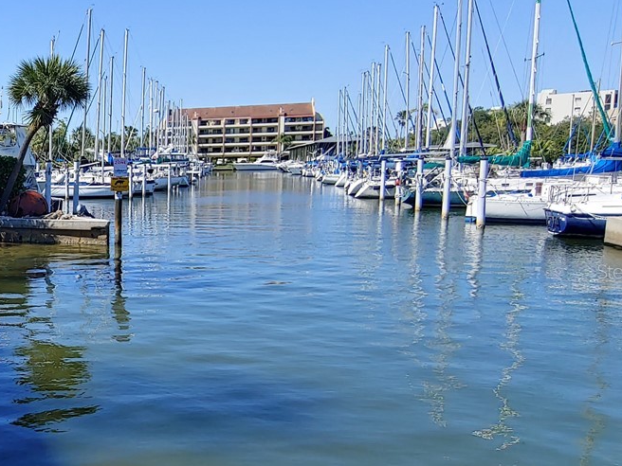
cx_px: -72
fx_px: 701
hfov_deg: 38.9
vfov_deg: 36.7
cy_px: 271
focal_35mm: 39
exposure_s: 1/1020
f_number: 1.9
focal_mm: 2.18
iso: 50
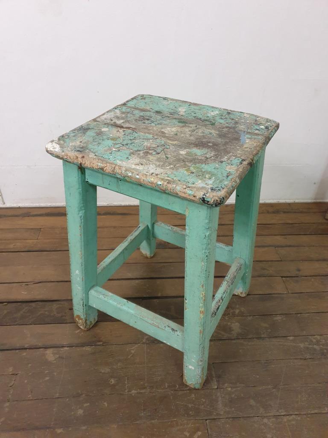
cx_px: 164
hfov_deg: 53.1
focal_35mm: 26
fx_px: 328
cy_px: 219
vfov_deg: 67.3
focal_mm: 4.3
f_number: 1.5
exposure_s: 1/20
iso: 320
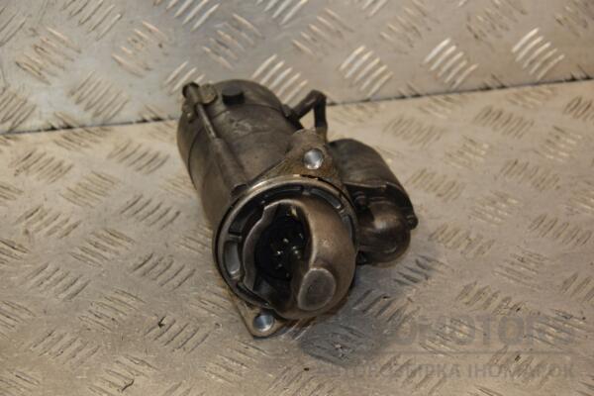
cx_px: 297
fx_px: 1732
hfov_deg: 19.5
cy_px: 198
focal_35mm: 105
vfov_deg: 13.0
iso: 800
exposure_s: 1/200
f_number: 5.3
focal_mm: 70
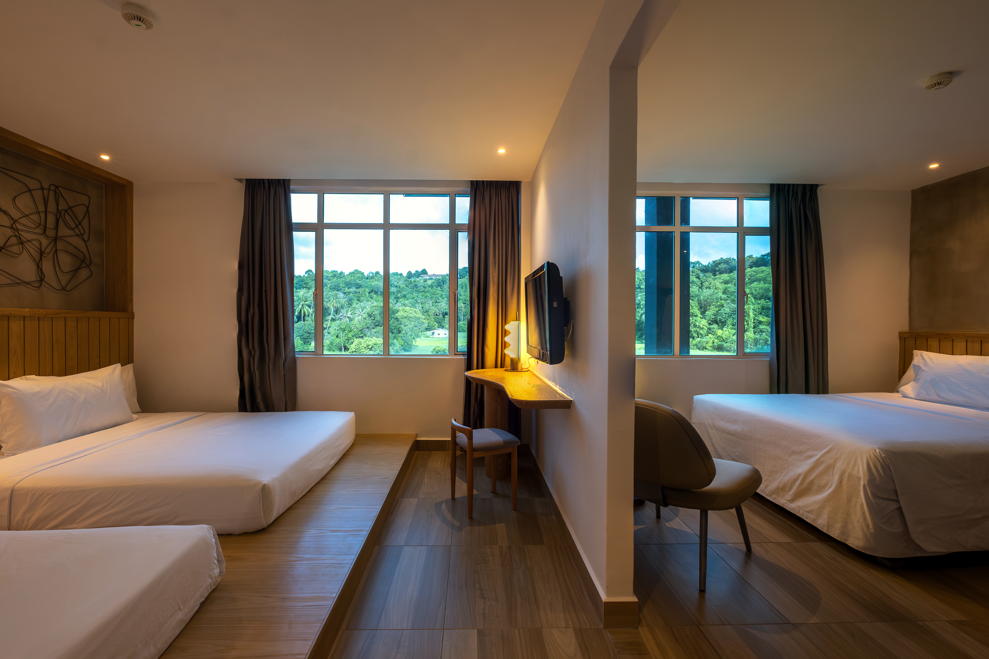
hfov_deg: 100.4
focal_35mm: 15
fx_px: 412
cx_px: 494
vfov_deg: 77.3
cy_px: 330
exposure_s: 1/10
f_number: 10
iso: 800
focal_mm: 10
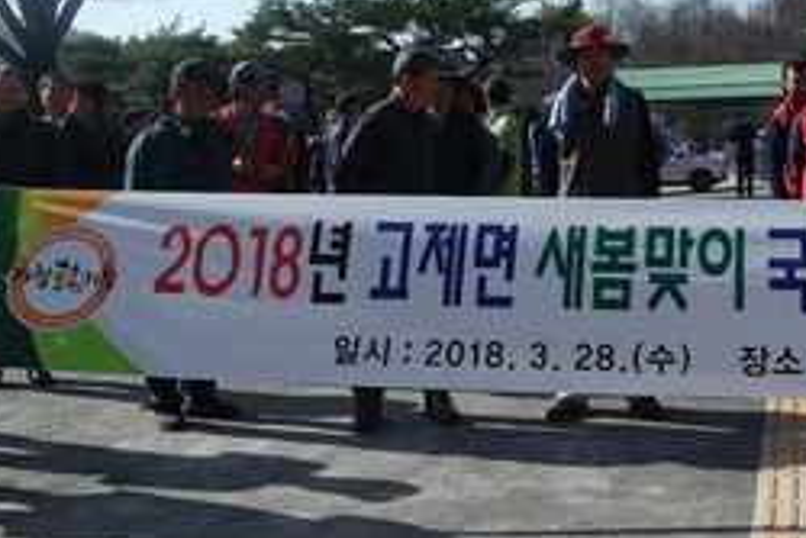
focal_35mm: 47
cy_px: 72
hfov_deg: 40.0
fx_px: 1053
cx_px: 661
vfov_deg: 27.8
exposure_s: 1/250
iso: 100
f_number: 7.1
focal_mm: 16
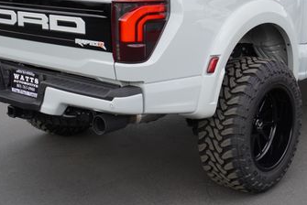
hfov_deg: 31.8
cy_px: 53
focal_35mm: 63
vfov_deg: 21.4
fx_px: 538
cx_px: 184
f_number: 5.6
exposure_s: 1/80
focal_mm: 22
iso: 100
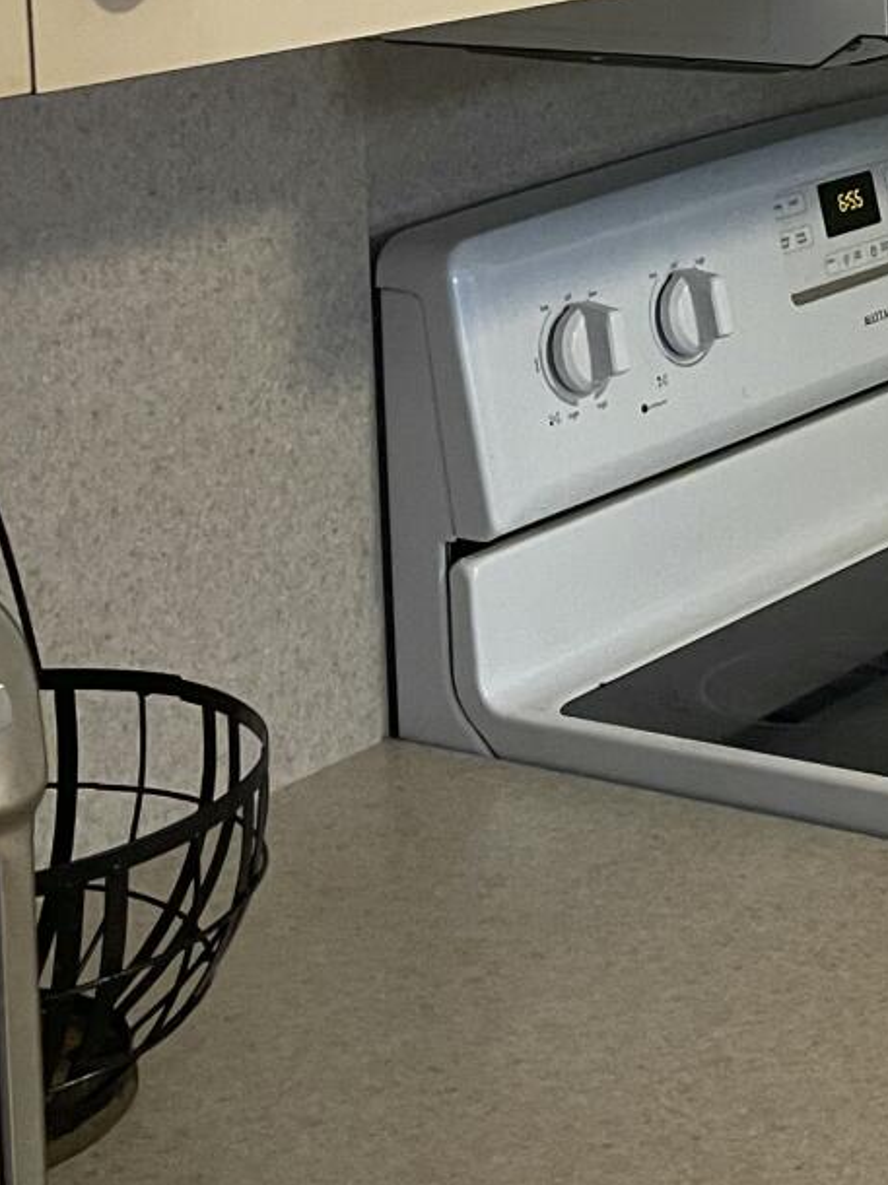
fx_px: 2807
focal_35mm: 82
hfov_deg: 17.2
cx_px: 1034
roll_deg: +1.3
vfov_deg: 22.3
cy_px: -181
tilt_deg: -3.8
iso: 320
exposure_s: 1/60
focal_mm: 5.1
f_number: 1.6
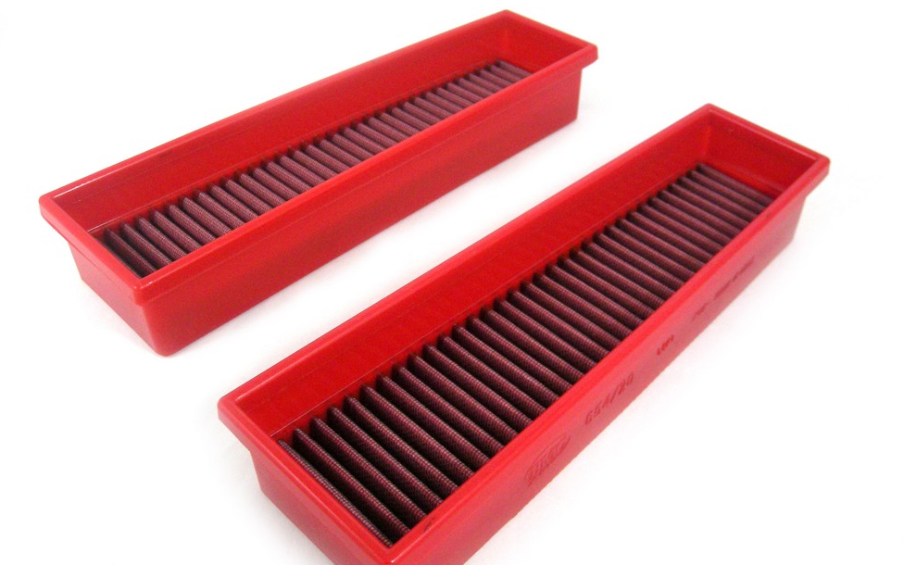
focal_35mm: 38
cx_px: 445
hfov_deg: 51.5
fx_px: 936
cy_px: 279
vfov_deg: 33.6
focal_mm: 5.7
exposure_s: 1/125
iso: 268
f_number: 2.8
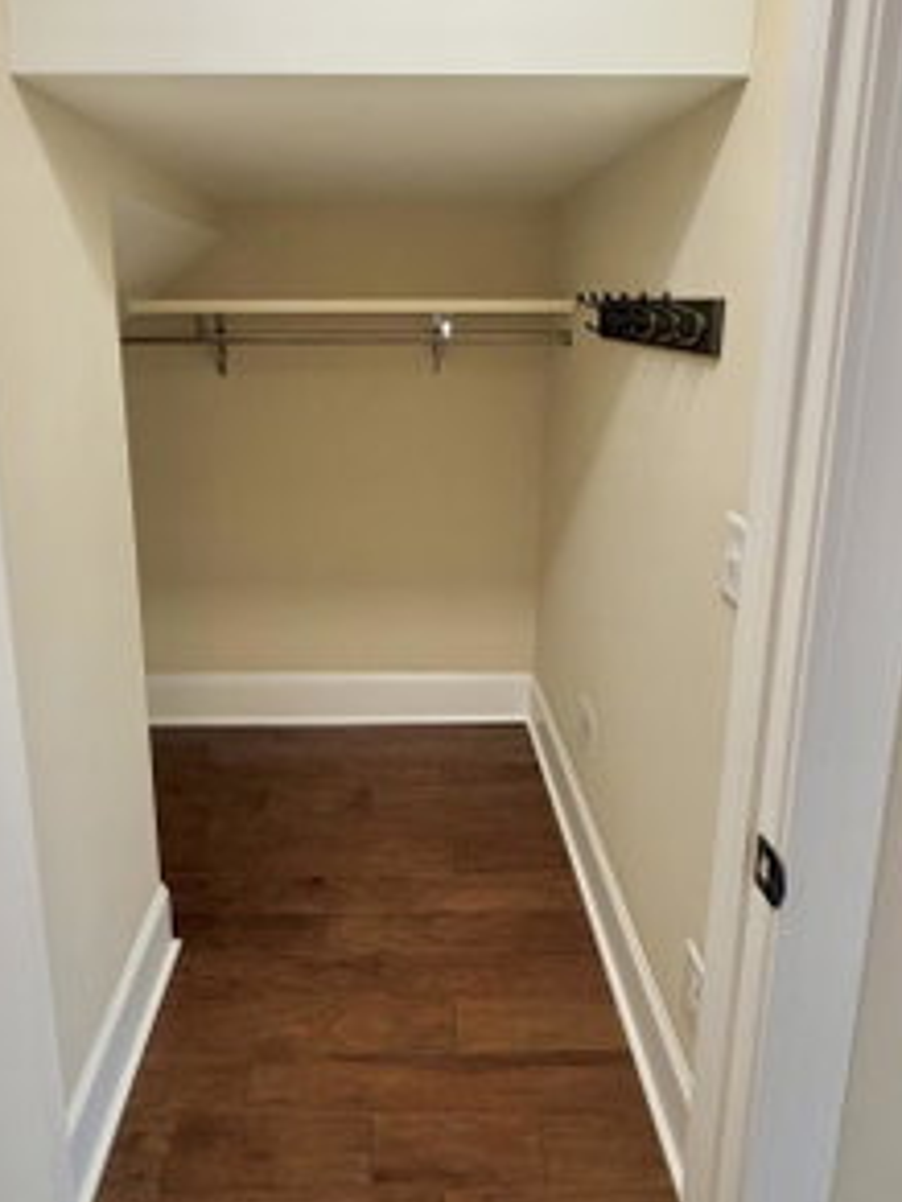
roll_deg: +0.4
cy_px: 478
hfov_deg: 58.7
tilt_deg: -11.6
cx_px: 395
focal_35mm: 23
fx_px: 799
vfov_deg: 73.1
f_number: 2.2
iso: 200
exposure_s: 1/120
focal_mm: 2.22
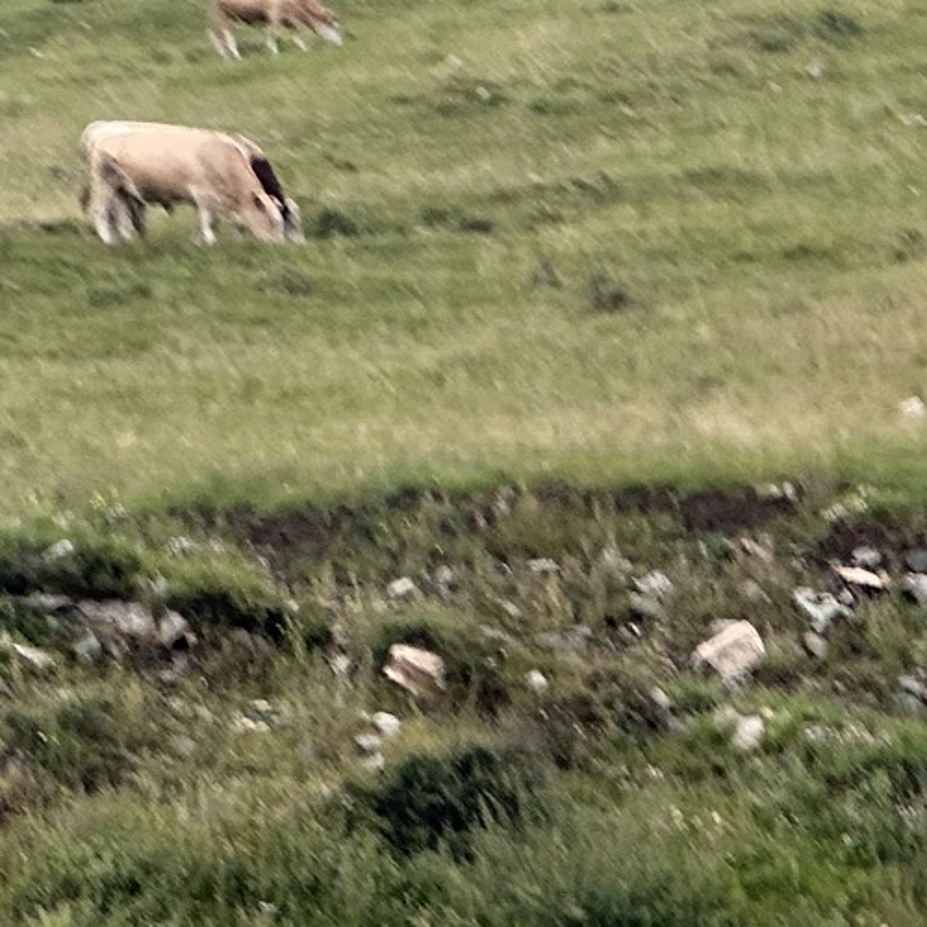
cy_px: 41
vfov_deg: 6.4
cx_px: 847
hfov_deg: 6.4
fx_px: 8241
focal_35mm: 272
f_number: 2.8
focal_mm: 9
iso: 32
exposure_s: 1/111
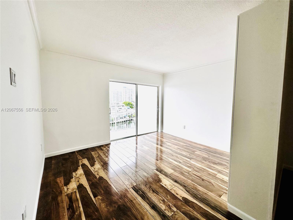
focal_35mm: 14
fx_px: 119
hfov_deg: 102.1
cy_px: 110
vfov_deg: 85.7
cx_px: 146
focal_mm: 2.22
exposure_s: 1/471
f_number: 2.2
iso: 40
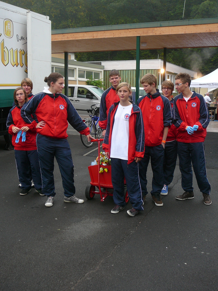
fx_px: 344
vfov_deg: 45.8
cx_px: 109
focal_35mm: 41
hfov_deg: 35.1
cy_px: 146
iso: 80
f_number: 3.1
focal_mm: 6.1
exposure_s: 1/100
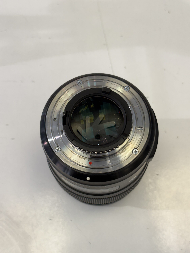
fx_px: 381
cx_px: 95
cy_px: 126
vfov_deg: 36.8
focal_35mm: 52
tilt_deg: -72.0
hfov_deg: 28.0
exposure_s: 1/100
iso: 32
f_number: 1.6
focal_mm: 5.96
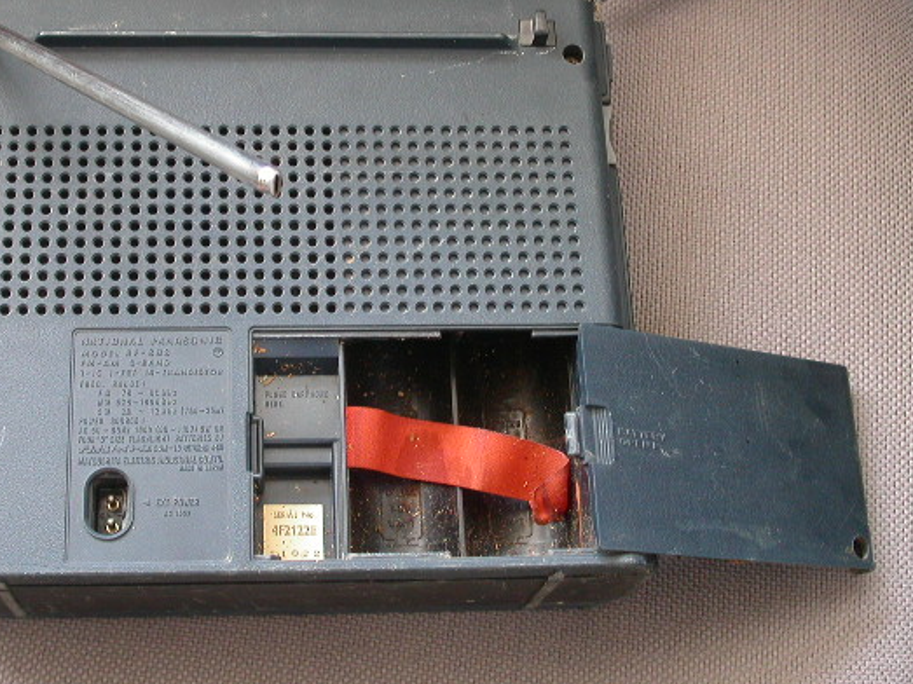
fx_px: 1582
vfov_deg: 24.4
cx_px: 372
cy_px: 277
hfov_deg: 32.1
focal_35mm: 60
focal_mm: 10.2
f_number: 3.5
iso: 200
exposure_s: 1/4
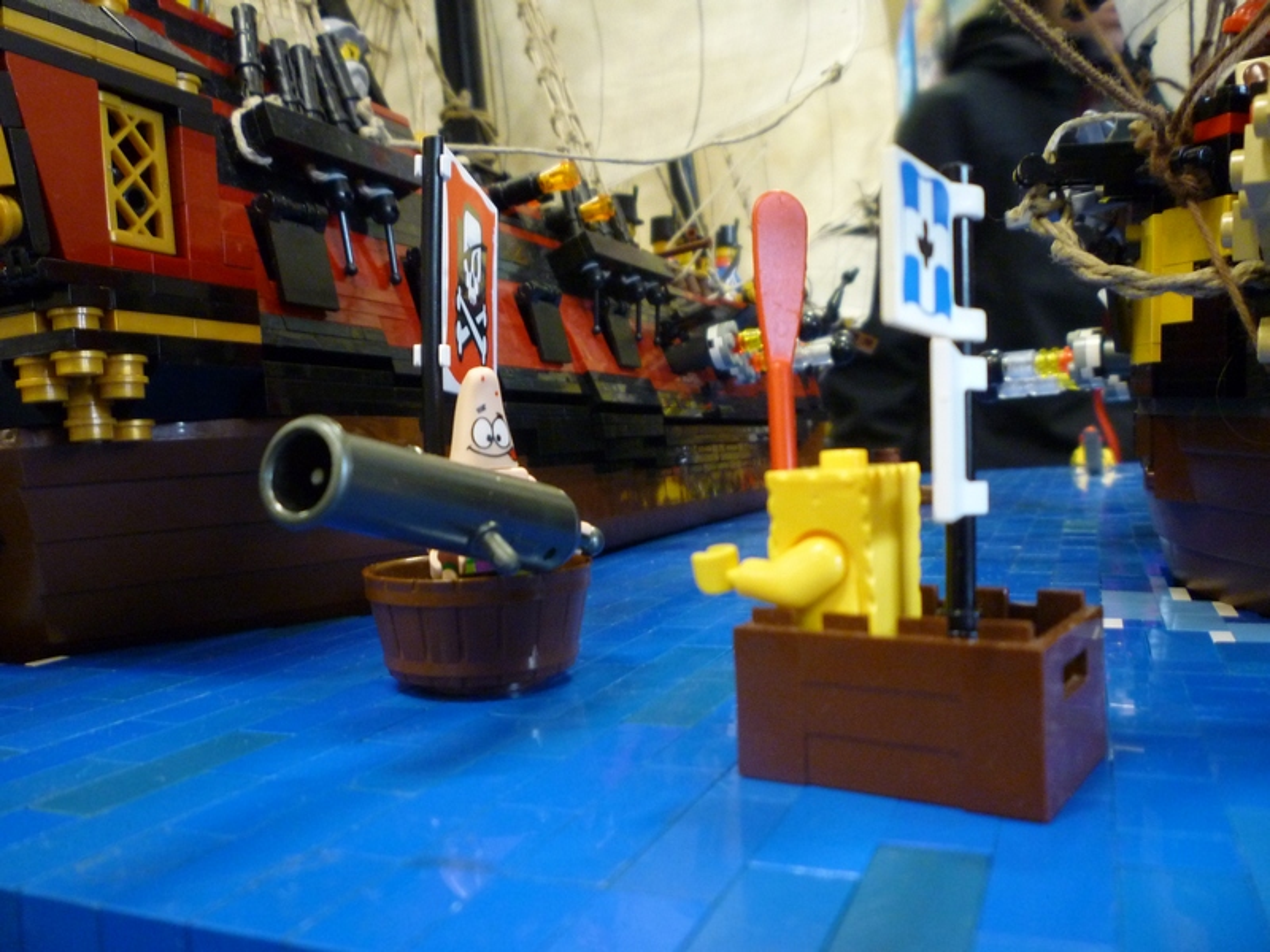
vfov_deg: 48.2
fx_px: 1064
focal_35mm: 29
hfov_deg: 61.7
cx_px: 635
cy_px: 476
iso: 400
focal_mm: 5.2
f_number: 3.3
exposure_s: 1/8
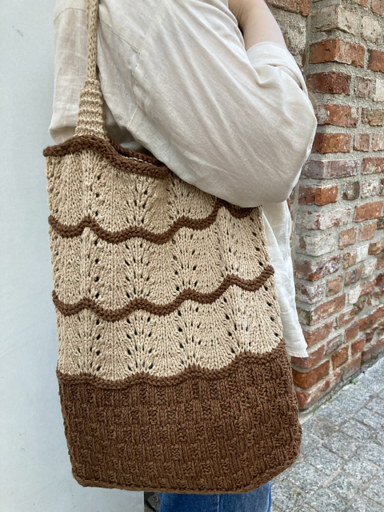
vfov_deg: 63.4
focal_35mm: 28
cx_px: 192
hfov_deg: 49.7
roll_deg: -0.8
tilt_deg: -16.1
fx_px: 414
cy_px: 256
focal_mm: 3.99
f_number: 1.8
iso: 80
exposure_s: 1/99
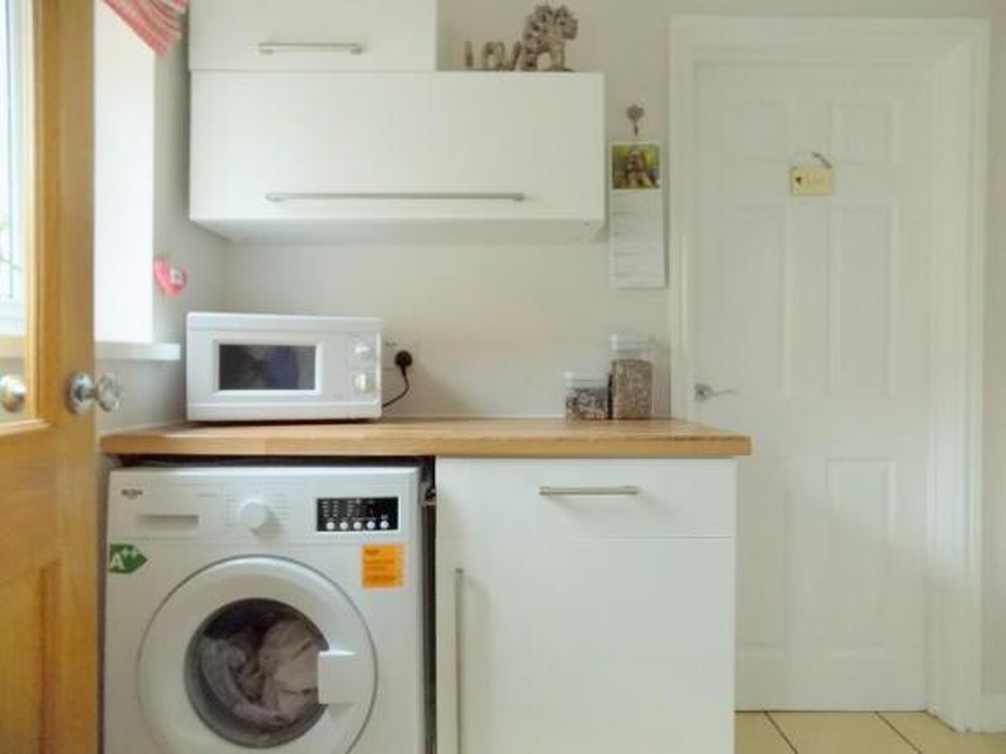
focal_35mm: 23
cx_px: 503
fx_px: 668
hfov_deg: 73.9
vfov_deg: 58.9
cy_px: 377
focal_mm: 4
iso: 400
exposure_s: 1/6
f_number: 3.1
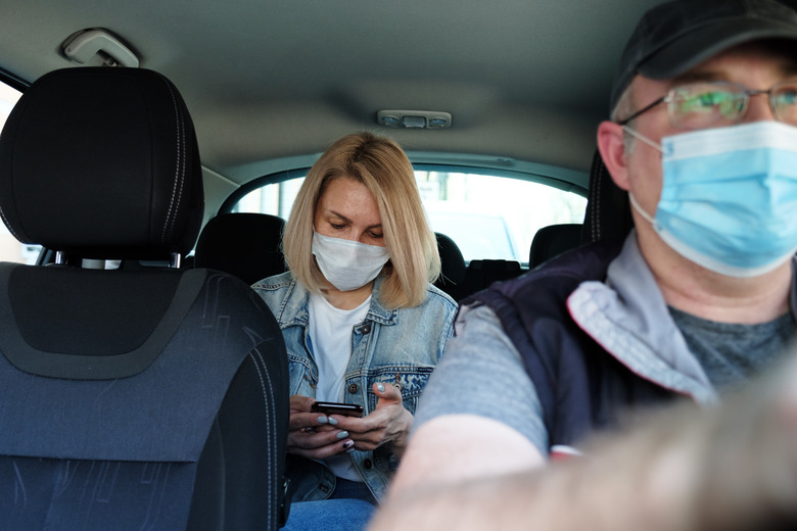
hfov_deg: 49.6
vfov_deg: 34.2
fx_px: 863
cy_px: 266
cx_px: 398
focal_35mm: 39
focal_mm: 25.7
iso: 1000
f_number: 2.8
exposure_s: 1/250
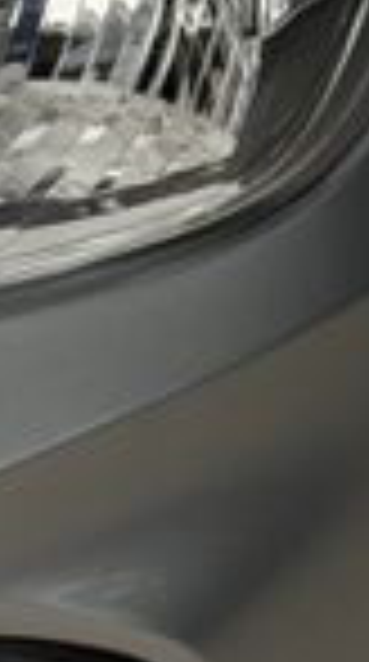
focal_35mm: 274
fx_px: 4796
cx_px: -302
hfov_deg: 4.4
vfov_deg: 7.9
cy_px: 351
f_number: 1.78
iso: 80
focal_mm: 6.76
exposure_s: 1/1715
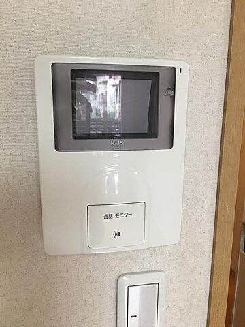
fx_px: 274
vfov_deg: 61.7
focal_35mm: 29
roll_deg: -1.8
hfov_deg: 48.2
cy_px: 164
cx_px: 122
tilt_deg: -9.5
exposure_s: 1/30
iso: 40
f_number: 2.2
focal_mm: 4.15
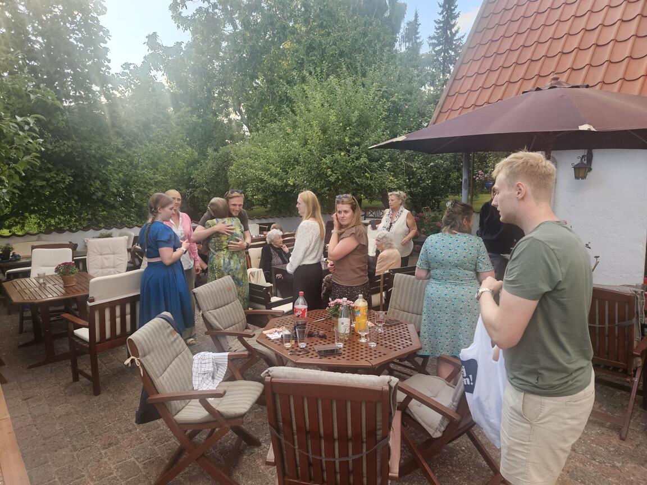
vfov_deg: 58.9
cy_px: 242
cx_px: 324
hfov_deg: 73.9
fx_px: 430
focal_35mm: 23
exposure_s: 1/359
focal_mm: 5.4
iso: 125
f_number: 1.8
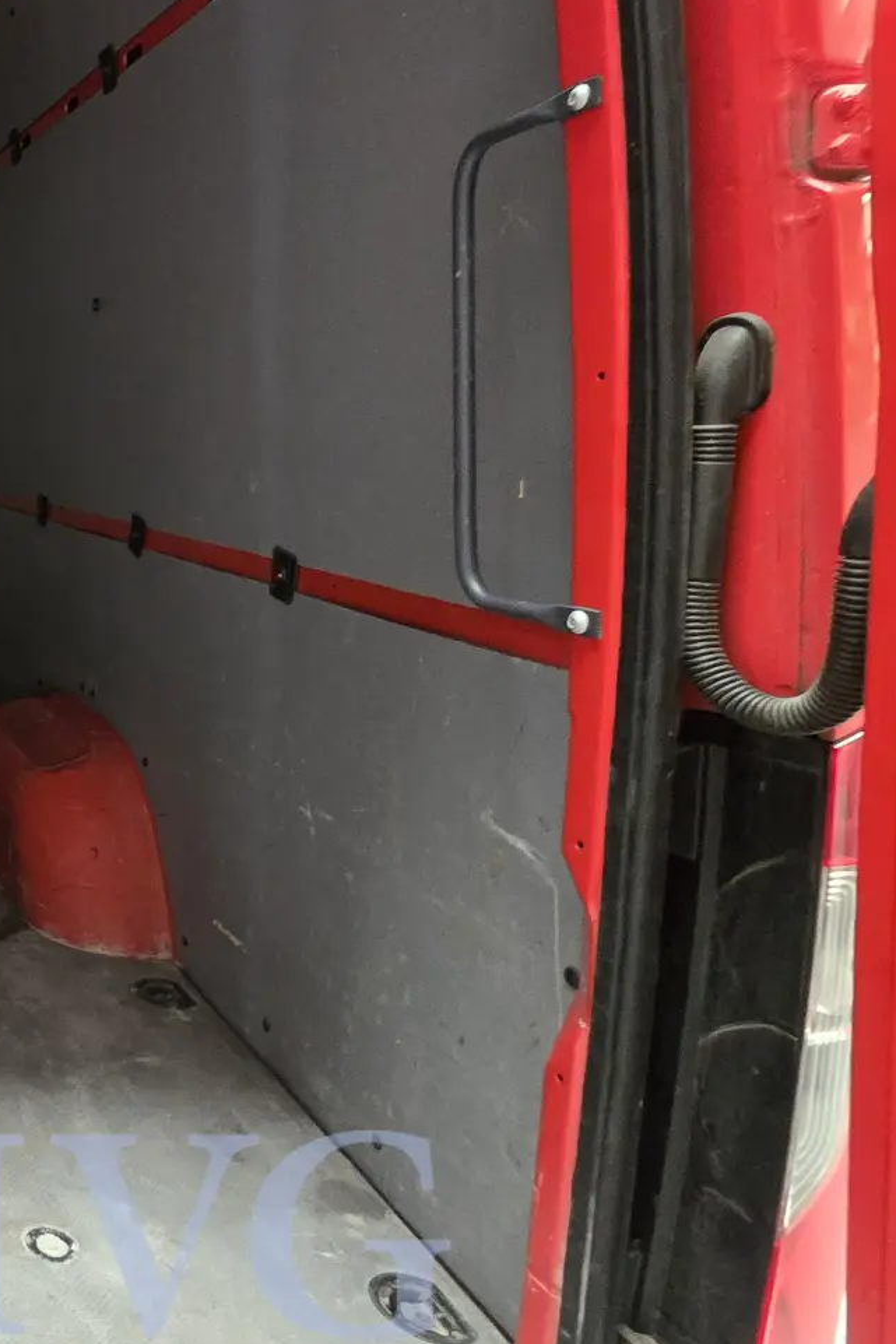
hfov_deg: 31.8
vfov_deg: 66.7
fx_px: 1008
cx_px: -354
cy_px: 533
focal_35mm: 27
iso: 800
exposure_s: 1/60
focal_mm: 2.2
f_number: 2.2
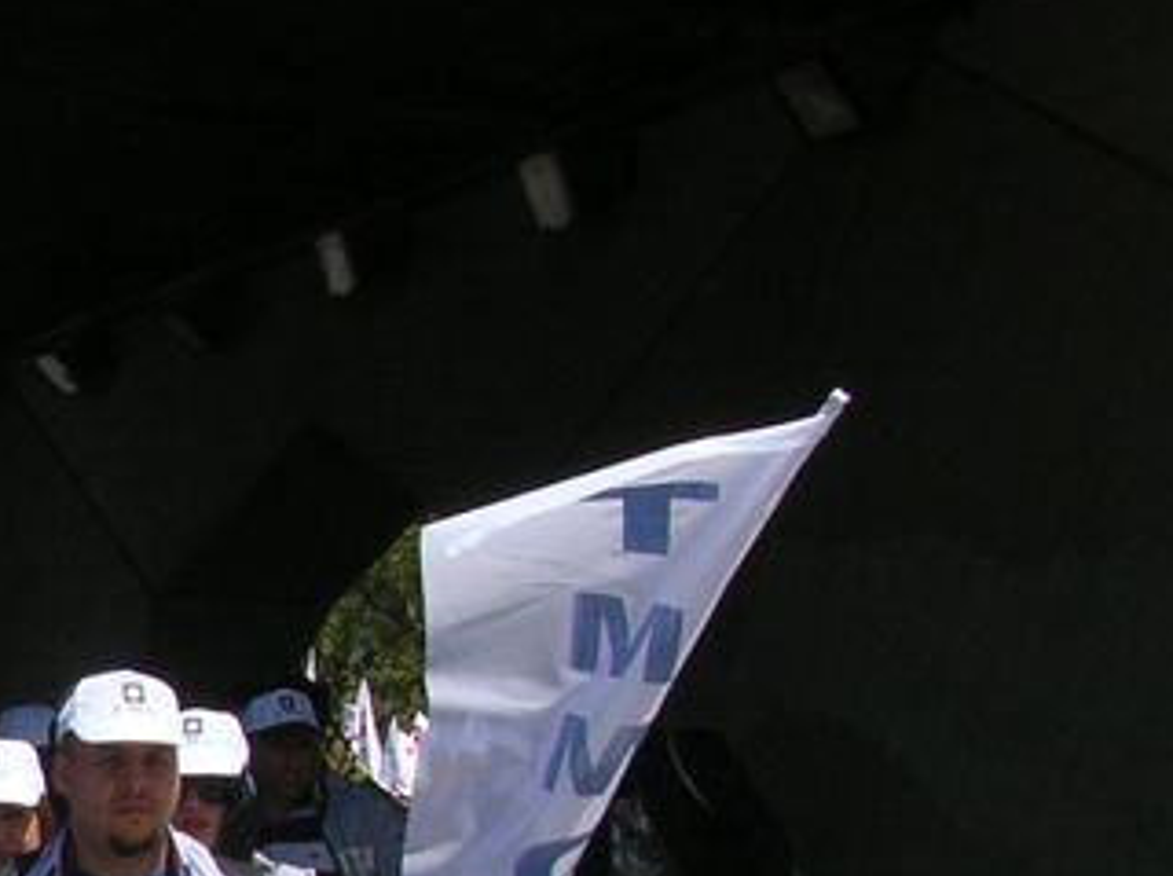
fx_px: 3790
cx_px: -623
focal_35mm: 112
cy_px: 971
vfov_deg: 12.9
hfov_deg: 16.0
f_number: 5.6
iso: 50
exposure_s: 1/433
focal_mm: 5.8
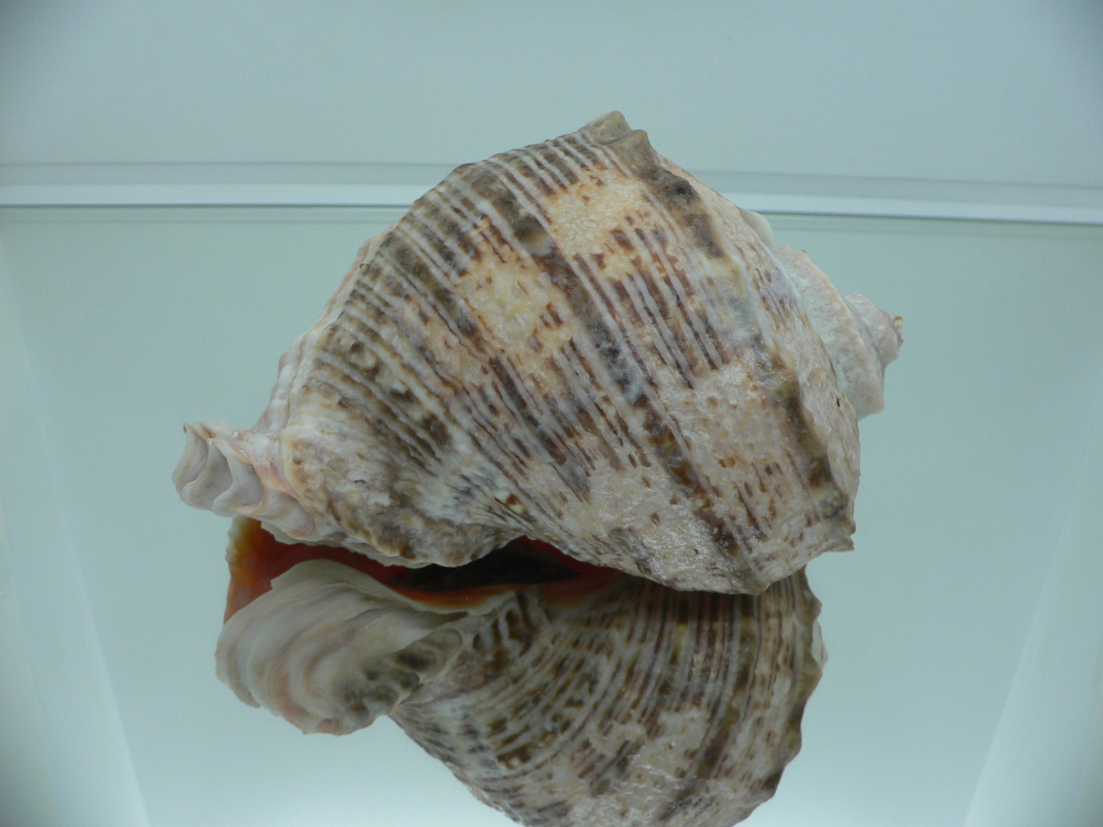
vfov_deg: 40.7
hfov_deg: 52.6
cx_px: 552
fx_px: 1115
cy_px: 414
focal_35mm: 35
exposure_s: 1/60
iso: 80
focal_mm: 4.6
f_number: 2.8
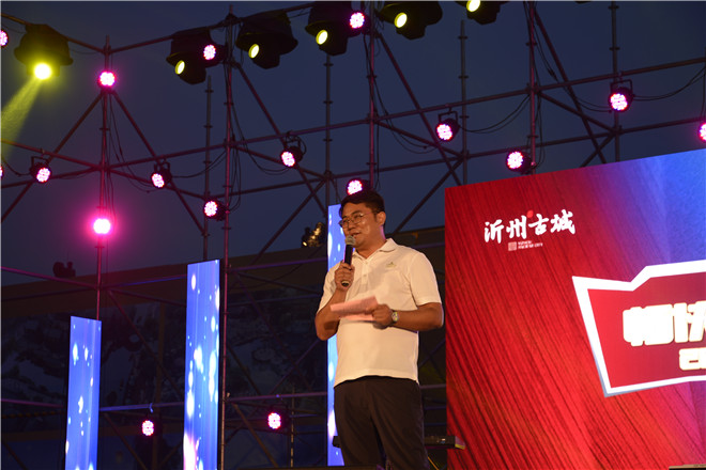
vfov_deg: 17.1
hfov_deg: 25.4
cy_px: 235
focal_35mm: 80
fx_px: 1569
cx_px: 353
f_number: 5.6
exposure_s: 1/15
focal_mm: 80
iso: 110
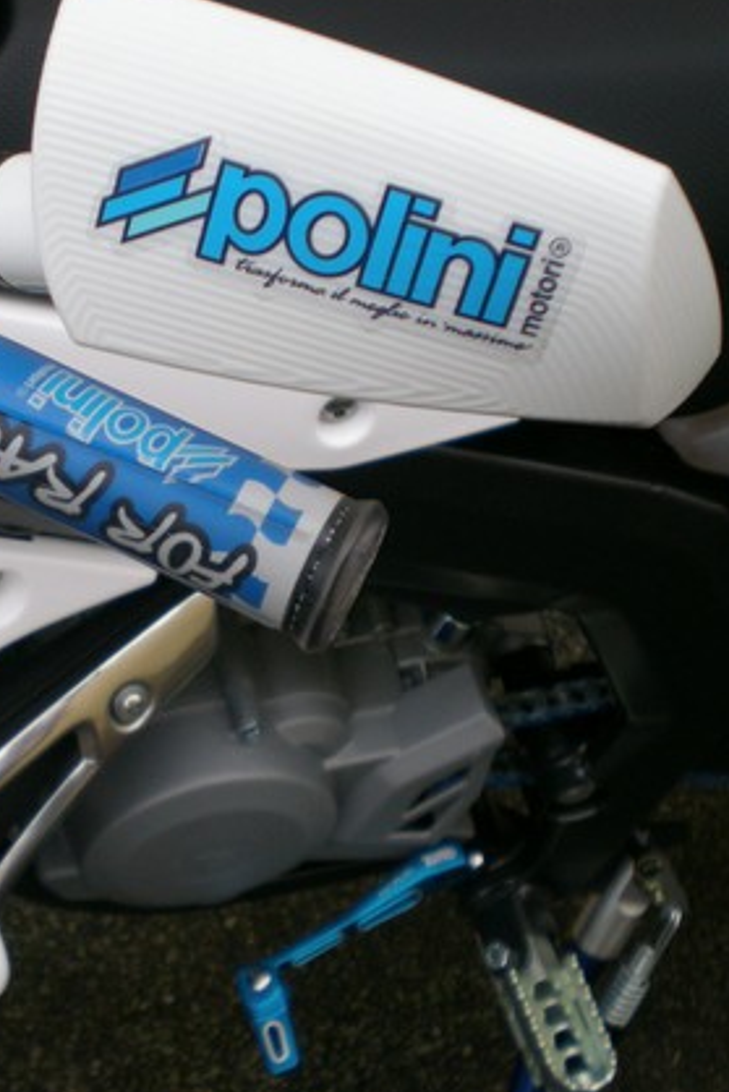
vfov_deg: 28.8
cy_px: 546
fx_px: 2124
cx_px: 86
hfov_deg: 19.2
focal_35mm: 70
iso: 119
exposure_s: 1/63.3
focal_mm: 7.4
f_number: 3.5
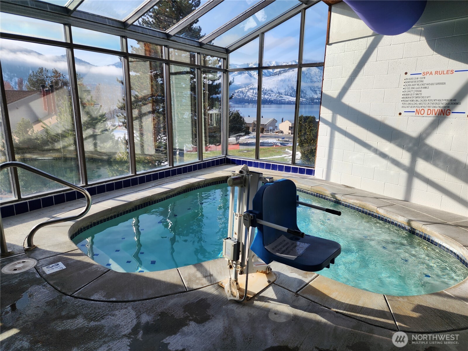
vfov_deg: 58.9
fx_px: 311
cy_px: 176
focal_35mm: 23
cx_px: 234
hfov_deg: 73.9
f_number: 1.8
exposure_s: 1/801
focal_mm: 6.4
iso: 12
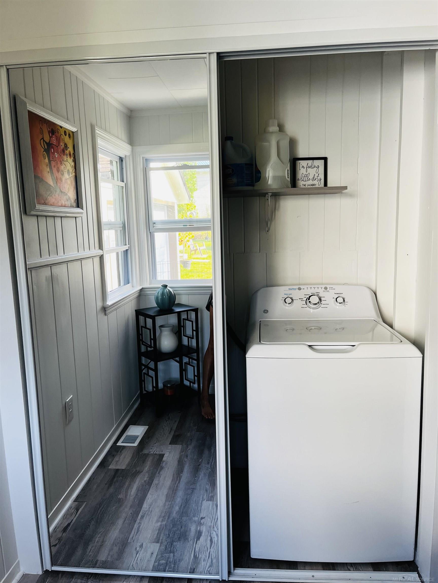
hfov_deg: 53.1
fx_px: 439
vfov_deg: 67.3
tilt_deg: -8.3
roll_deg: +2.0
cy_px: 292
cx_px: 219
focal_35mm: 26
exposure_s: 1/121
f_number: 1.6
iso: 100
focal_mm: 5.1
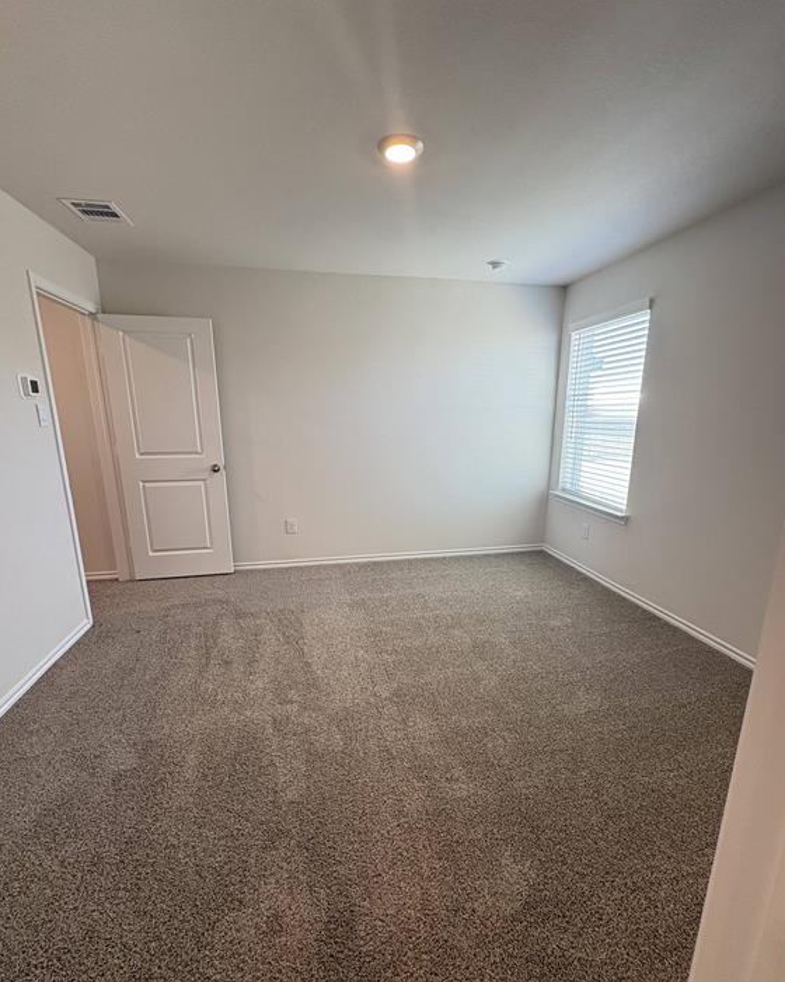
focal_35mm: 15
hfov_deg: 84.0
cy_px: 513
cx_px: 392
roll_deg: -0.3
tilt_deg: -13.0
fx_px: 436
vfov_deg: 96.7
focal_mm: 2.22
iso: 200
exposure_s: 1/60
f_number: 2.2
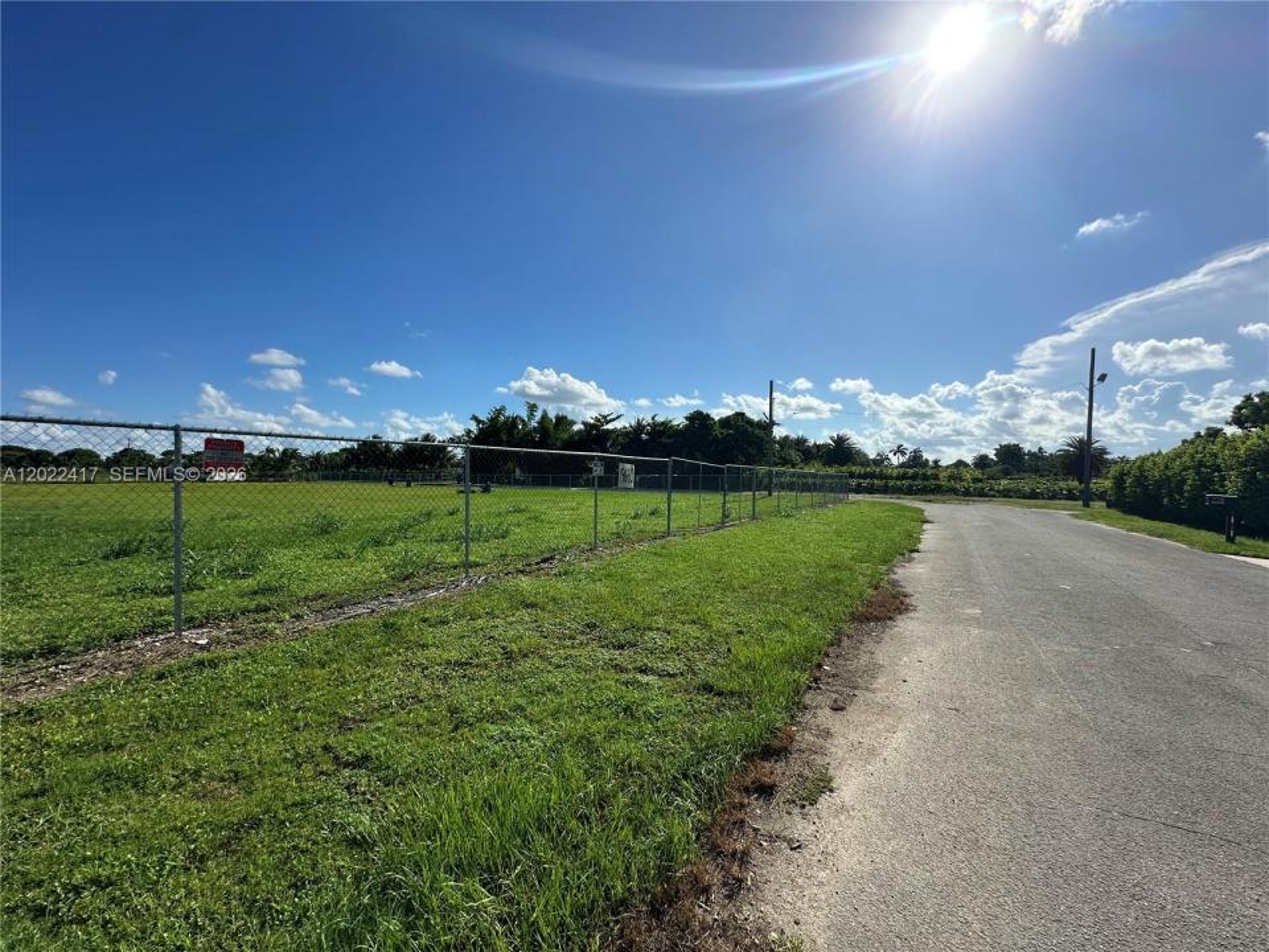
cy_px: 476
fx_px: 513
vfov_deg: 85.7
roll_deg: -1.4
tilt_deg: -0.7
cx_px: 634
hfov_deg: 102.1
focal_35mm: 14
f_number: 2.2
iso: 50
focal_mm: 2.22
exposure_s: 1/3731
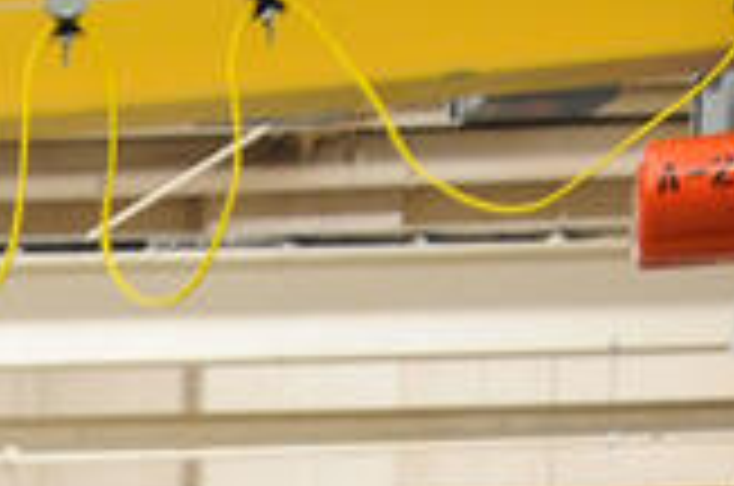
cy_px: 1872
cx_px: -1554
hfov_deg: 7.3
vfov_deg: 5.0
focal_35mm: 248
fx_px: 5045
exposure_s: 1/6
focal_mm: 21
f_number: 3.8
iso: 200
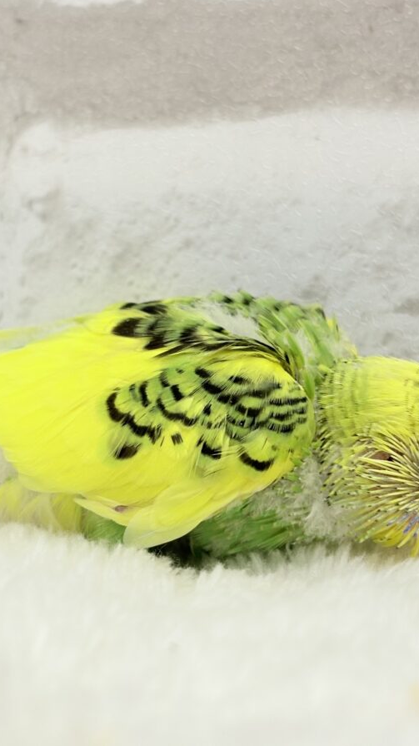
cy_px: 372
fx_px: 1502
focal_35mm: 76
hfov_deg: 15.9
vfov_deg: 27.9
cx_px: 148
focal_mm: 5.96
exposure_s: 1/50
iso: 32
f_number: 1.6
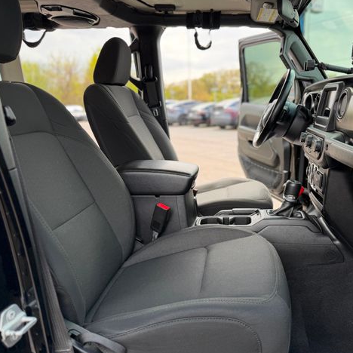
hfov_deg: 55.0
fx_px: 335
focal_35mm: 29
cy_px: 177
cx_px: 221
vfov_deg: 55.6
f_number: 1.78
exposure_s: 1/543
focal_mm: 6.76
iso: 100
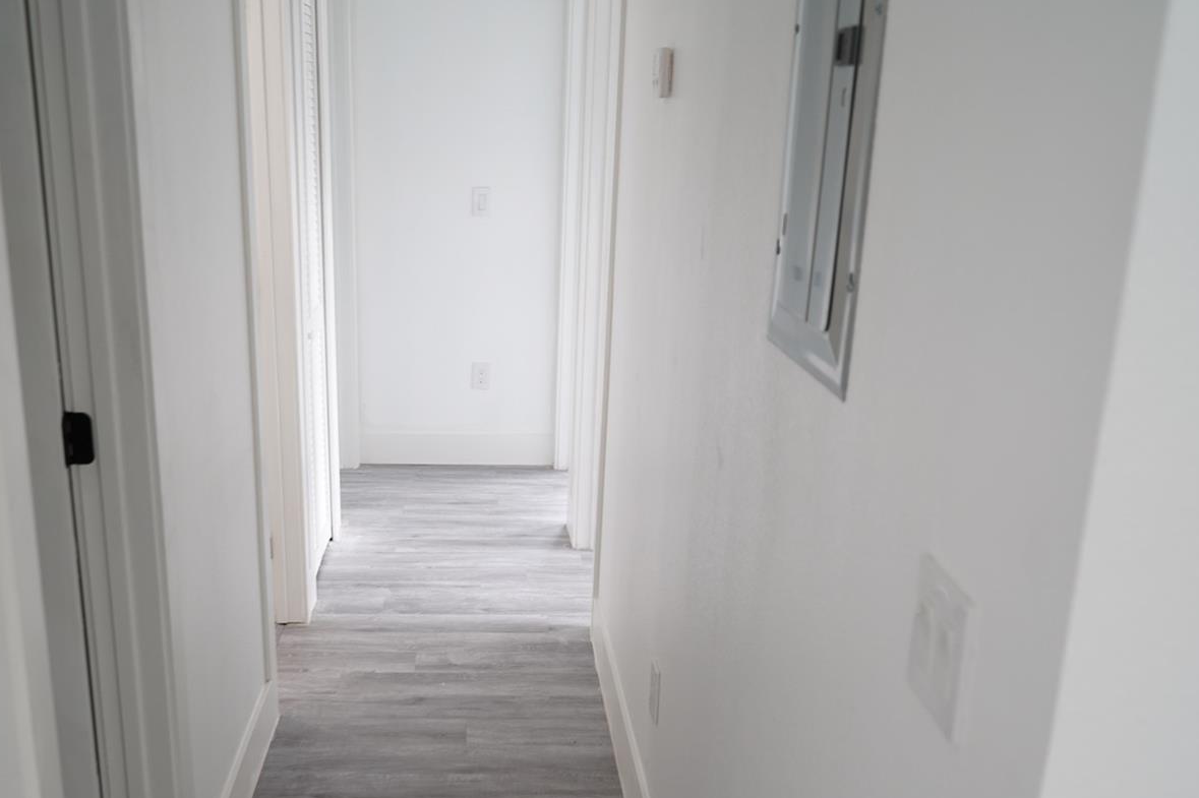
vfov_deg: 34.7
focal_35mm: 38
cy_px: 525
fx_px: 1265
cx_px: 529
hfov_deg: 50.6
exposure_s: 1/30
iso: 200
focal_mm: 28
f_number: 3.5
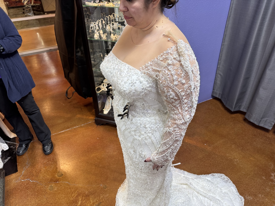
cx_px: 138
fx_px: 191
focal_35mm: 24
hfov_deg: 71.6
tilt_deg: -36.3
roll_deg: +1.7
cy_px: 103
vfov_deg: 56.8
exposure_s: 1/60
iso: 200
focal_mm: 6.76
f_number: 1.78
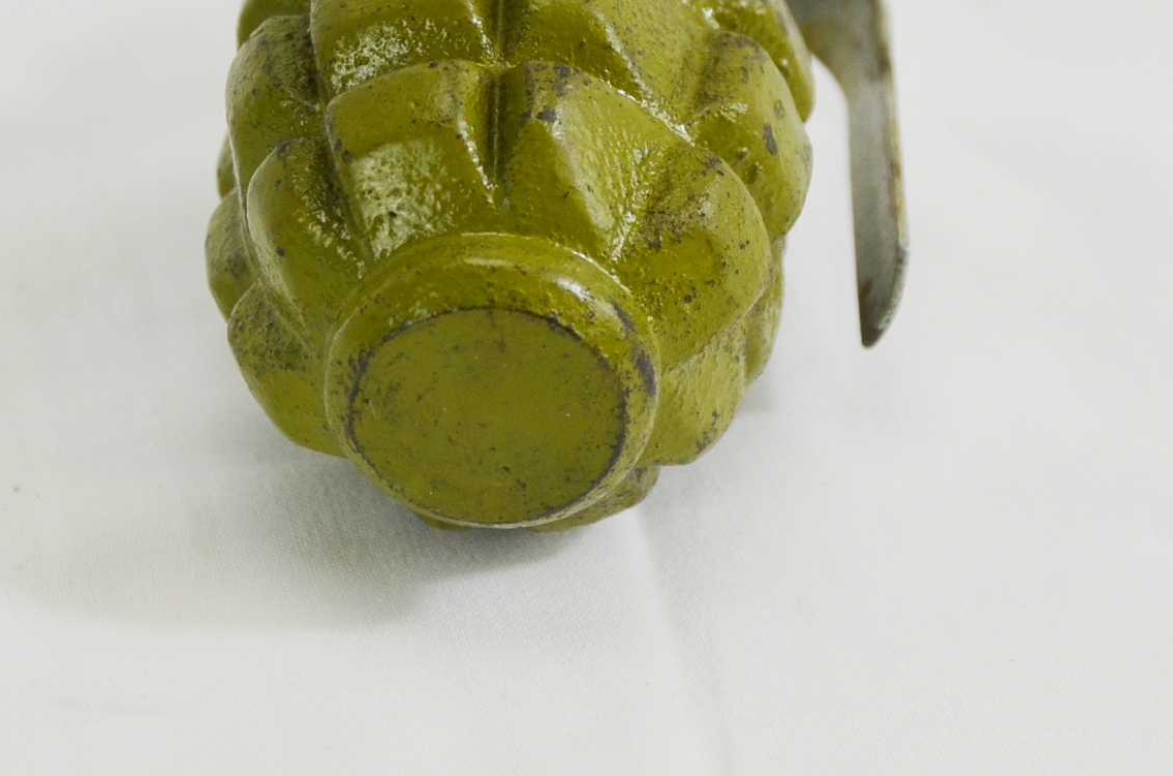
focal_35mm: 215
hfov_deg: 9.6
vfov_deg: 6.3
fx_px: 6989
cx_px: 563
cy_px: 116
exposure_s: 1/250
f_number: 5.3
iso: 400
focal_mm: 66
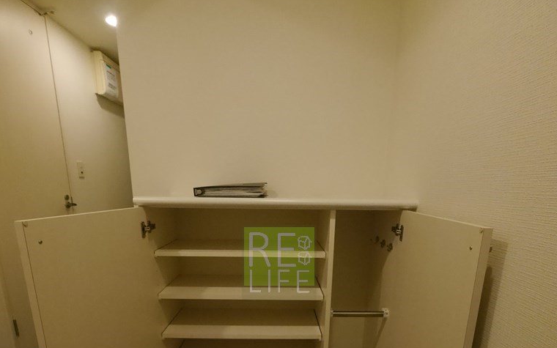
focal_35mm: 20
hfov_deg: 85.1
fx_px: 304
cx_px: 279
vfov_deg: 56.6
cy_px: 262
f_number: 4
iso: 2500
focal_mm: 7
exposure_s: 1/125
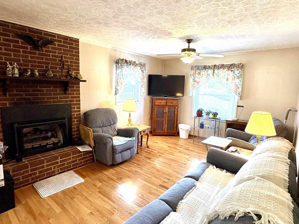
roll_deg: -1.4
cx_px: 145
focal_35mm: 20
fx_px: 173
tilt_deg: -7.3
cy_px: 111
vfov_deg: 66.0
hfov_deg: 81.7
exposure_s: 1/120
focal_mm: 2.22
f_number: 2.2
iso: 250
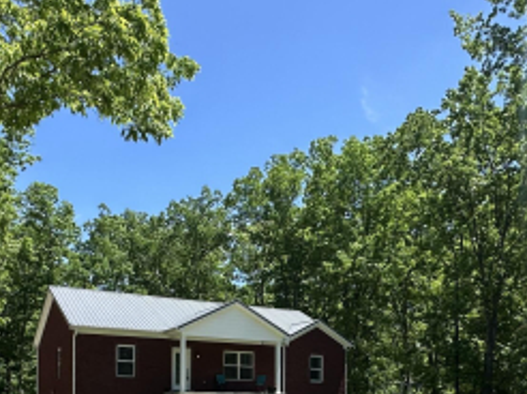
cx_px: 250
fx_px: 578
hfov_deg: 49.0
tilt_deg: +1.0
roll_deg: -0.6
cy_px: 394
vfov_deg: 34.3
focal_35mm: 38
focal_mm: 2.22
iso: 50
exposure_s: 1/1335
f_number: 2.2
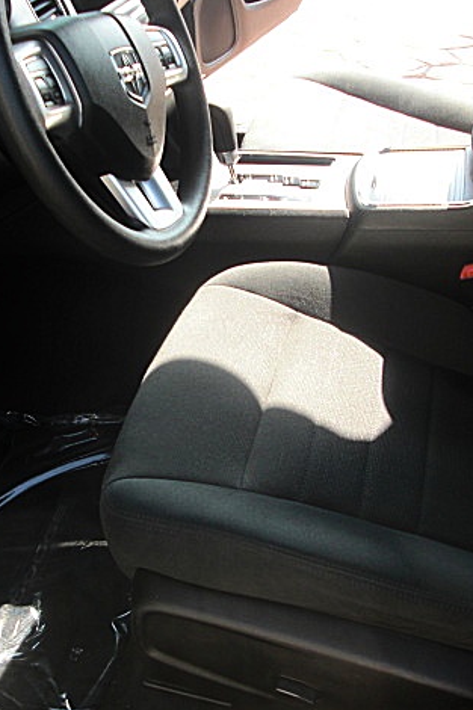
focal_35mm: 51
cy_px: 349
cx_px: 196
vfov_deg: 38.9
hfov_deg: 26.4
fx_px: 1006
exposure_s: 1/125
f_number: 2.8
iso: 50
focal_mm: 6.3
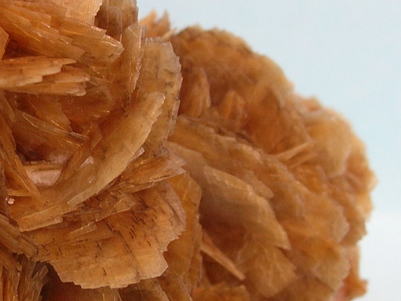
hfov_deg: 20.3
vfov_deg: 15.5
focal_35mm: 95
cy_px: 187
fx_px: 1100
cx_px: 56
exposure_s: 1/13.4
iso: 50
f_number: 2.7
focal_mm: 6
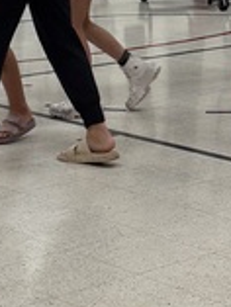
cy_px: -98
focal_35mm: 153
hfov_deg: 9.7
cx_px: 78
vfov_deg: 12.5
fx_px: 1359
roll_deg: -0.3
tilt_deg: -2.1
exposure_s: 1/142
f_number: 1.78
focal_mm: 6.76
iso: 200
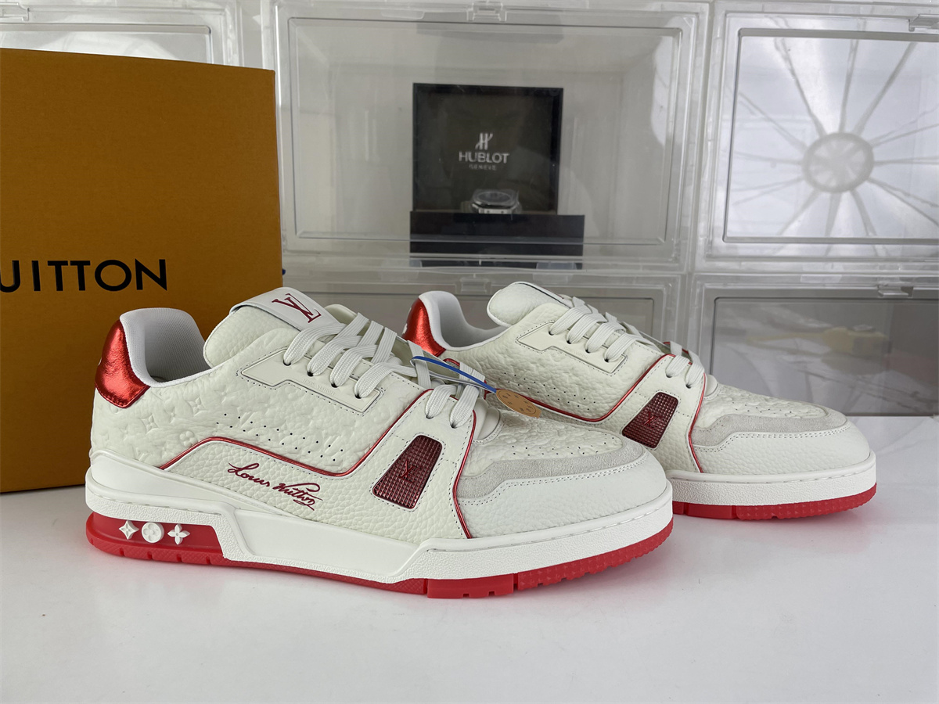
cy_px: 352
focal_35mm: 26
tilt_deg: -10.5
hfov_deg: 67.3
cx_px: 470
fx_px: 705
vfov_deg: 53.1
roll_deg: -0.3
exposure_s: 1/278
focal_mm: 4.2
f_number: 1.6
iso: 32
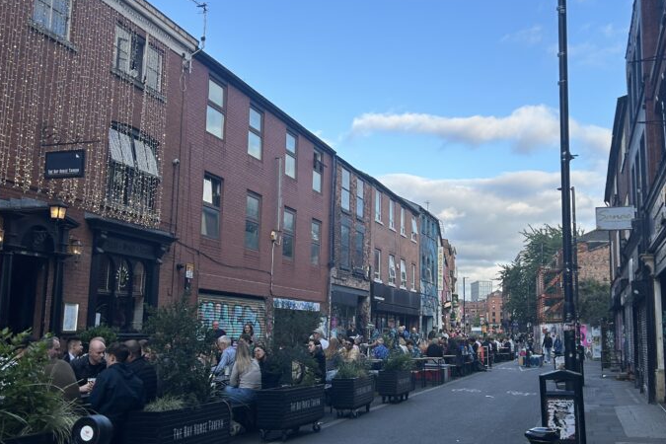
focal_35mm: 41
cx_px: 353
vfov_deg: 32.6
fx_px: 758
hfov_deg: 47.4
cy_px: 223
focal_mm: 5.7
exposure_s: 1/1266
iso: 50
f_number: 1.5
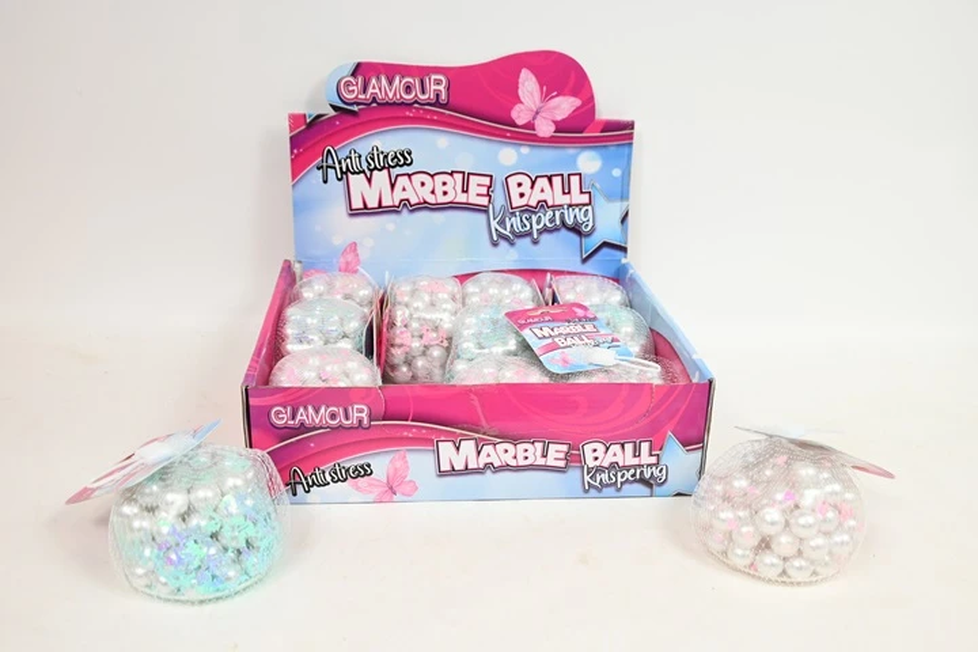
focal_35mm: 33
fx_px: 896
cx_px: 489
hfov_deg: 57.2
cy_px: 326
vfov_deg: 40.0
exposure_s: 1/160
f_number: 4
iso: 400
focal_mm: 22
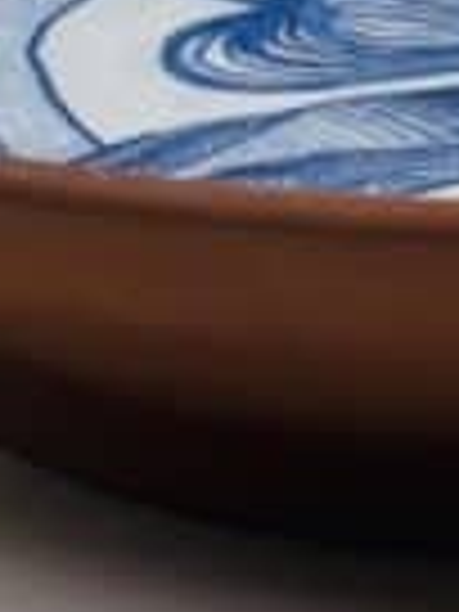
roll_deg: -1.0
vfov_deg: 6.9
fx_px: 5003
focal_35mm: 283
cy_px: -252
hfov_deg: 5.2
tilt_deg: -16.3
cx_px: 626
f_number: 1.78
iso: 64
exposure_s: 1/444
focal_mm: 6.86
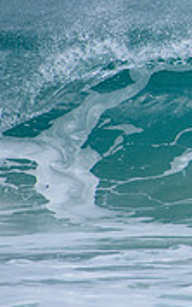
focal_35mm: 1660
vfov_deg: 1.3
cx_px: 455
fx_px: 13920
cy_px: 39
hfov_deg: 0.8
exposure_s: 1/2000
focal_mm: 500
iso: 200
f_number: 5.6
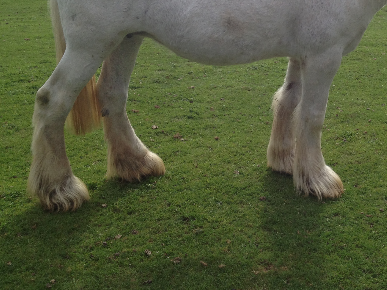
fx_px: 626
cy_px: 73
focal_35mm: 56
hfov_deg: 33.7
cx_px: 291
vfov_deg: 25.8
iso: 64
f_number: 2.4
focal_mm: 4.28
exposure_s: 1/1416
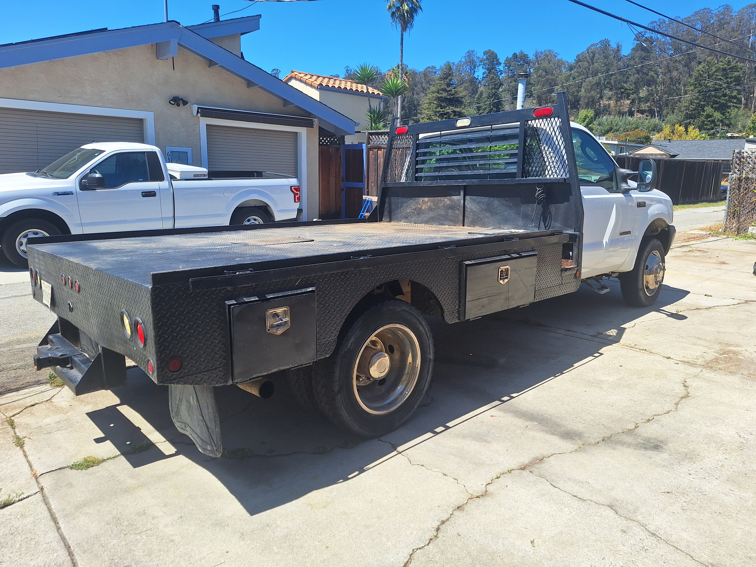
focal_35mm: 23
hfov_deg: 73.9
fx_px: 502
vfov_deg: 58.9
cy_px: 284
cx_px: 378
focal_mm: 5.54
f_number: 1.8
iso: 40
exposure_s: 1/2114
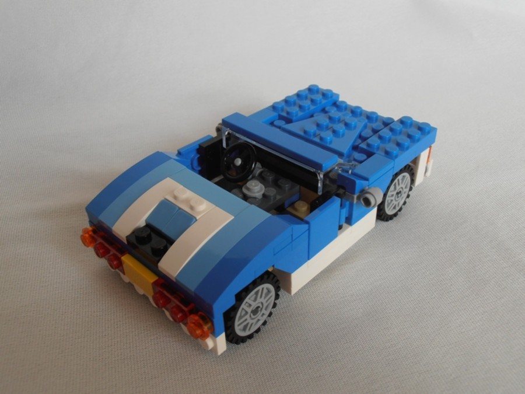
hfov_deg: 50.1
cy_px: 197
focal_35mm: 37
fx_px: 561
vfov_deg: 38.7
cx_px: 262
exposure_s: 1/60
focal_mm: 6.61
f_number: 3.9
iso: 80
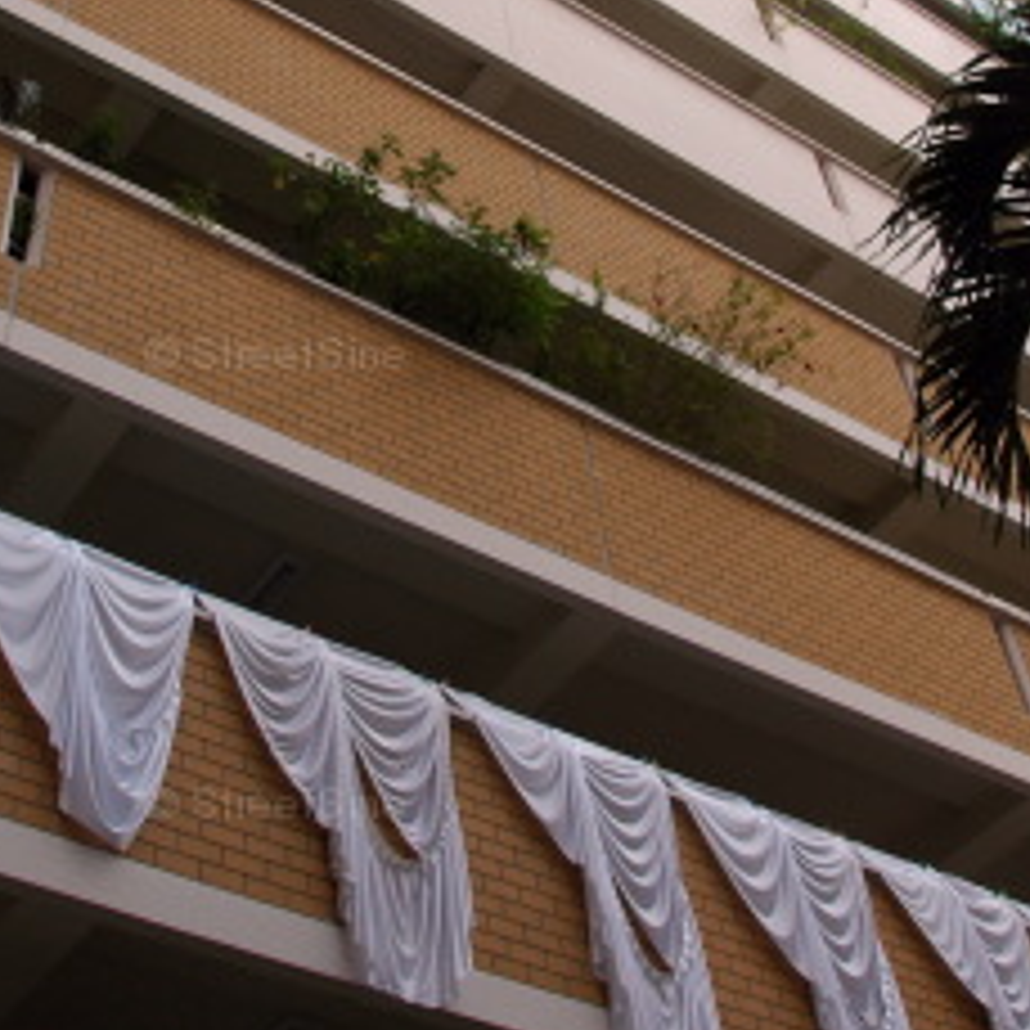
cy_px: 254
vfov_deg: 30.6
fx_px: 1852
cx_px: 481
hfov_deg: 31.1
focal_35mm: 55
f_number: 8
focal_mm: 18
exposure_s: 1/250
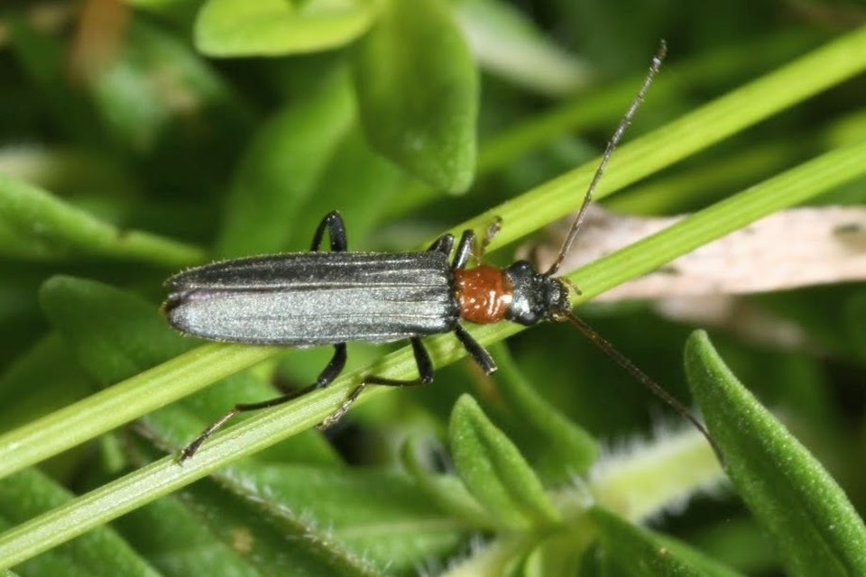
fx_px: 3788
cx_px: 433
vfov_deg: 8.7
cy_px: 288
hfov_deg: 13.0
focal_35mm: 158
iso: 100
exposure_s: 1/60
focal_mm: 105
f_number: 32
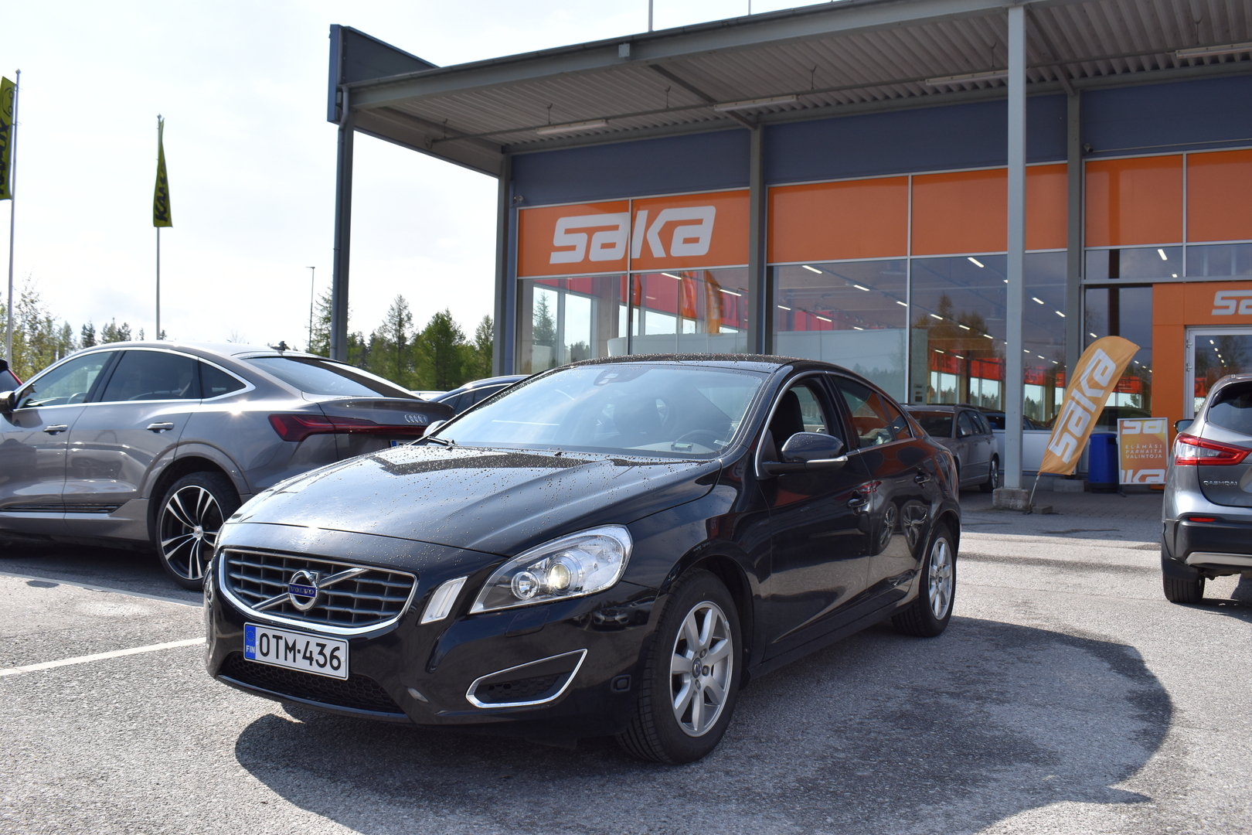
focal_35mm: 33
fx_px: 1148
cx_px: 626
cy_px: 418
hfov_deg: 57.2
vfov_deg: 40.0
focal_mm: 22
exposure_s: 1/750
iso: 200
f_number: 8
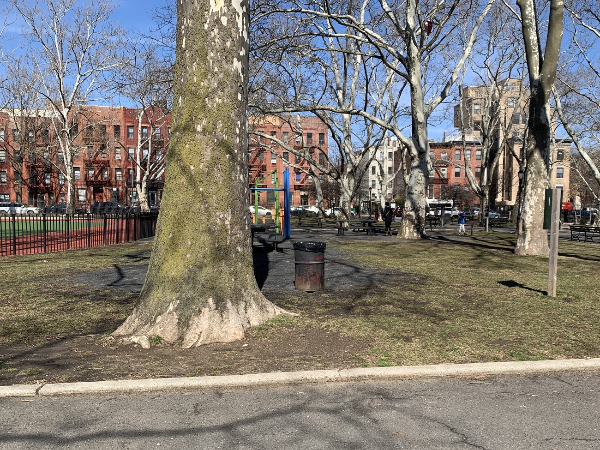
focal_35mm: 32
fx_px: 555
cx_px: 353
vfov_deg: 44.0
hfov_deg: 56.5
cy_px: 264
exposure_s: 1/1610
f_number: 1.8
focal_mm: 4.25
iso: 25
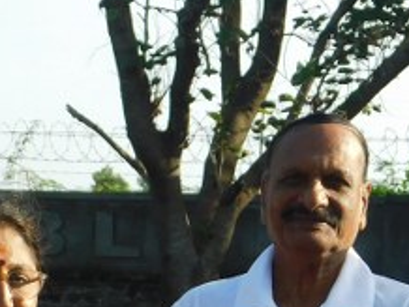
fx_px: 3075
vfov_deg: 5.7
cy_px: 412
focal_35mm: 260
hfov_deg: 7.6
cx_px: 191
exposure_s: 1/320
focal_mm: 12.6
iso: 125
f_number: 4.3
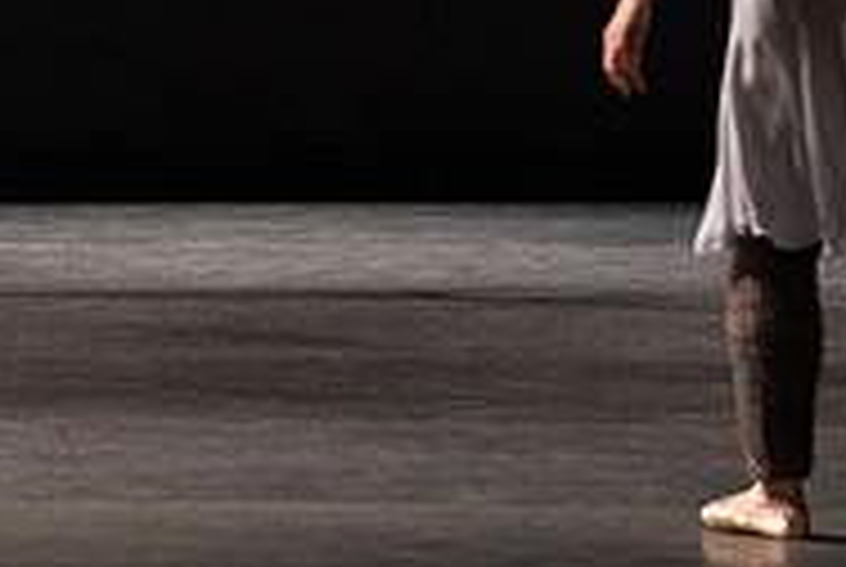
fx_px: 14499
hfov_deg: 3.3
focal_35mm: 616
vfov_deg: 2.2
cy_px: -259
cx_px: -225
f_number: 5
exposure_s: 1/400
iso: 12800
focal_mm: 200
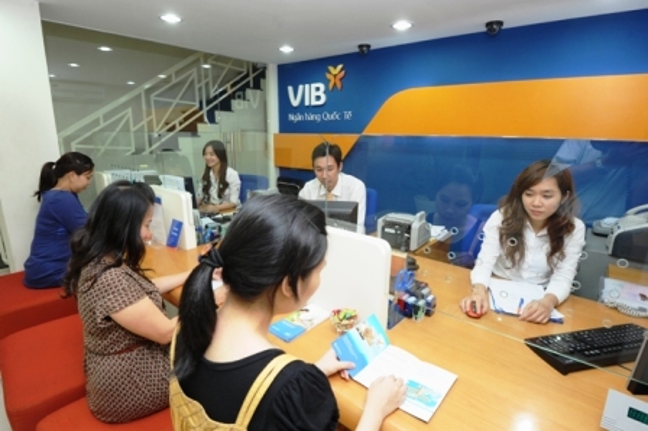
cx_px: 324
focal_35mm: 18
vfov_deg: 67.3
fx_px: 324
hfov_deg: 90.0
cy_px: 216
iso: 250
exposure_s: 1/8
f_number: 7.1
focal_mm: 18
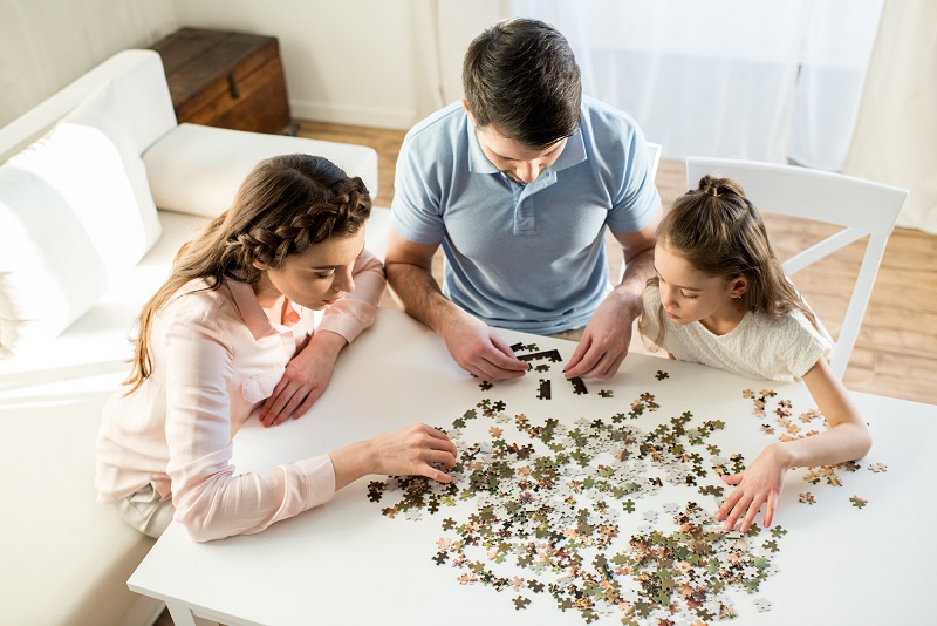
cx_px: 468
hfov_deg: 54.4
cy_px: 313
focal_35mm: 35
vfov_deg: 37.9
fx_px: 911
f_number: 2.8
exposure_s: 1/160
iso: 500
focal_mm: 35
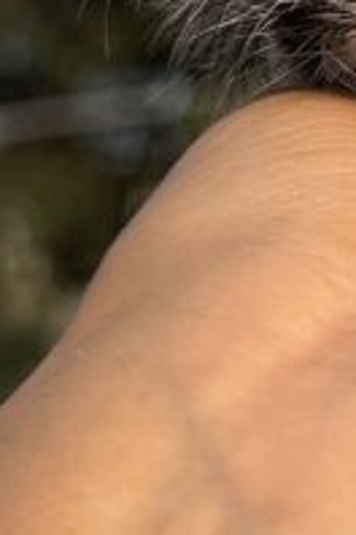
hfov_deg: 12.9
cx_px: 510
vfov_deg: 19.9
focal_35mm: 101
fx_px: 1498
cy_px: 73
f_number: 1.78
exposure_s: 1/1083
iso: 80
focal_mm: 6.86
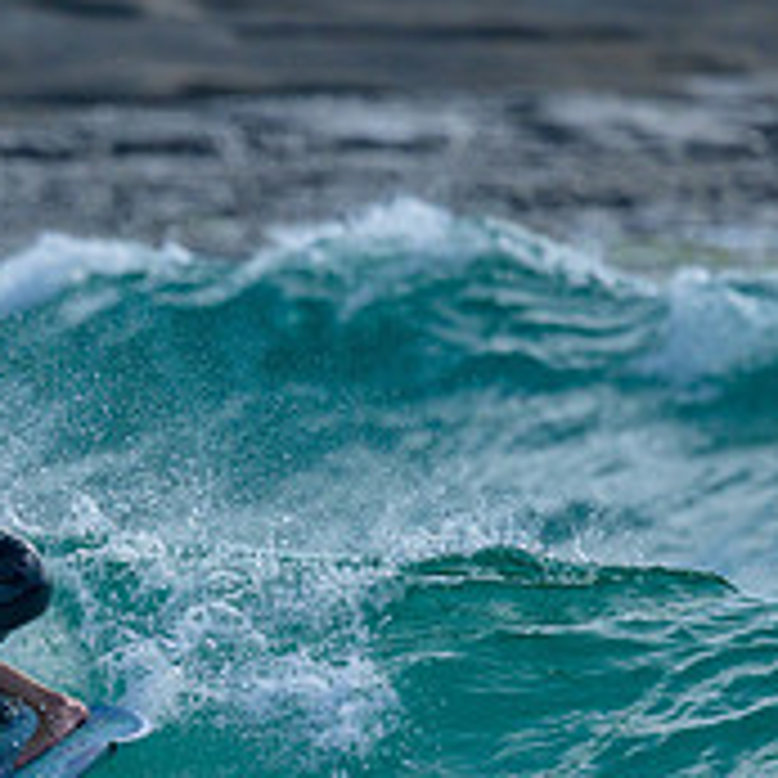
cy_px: 857
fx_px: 58026
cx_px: -18
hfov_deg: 0.8
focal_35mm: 2282
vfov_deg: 0.8
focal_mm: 800
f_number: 6.3
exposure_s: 1/2000
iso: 280
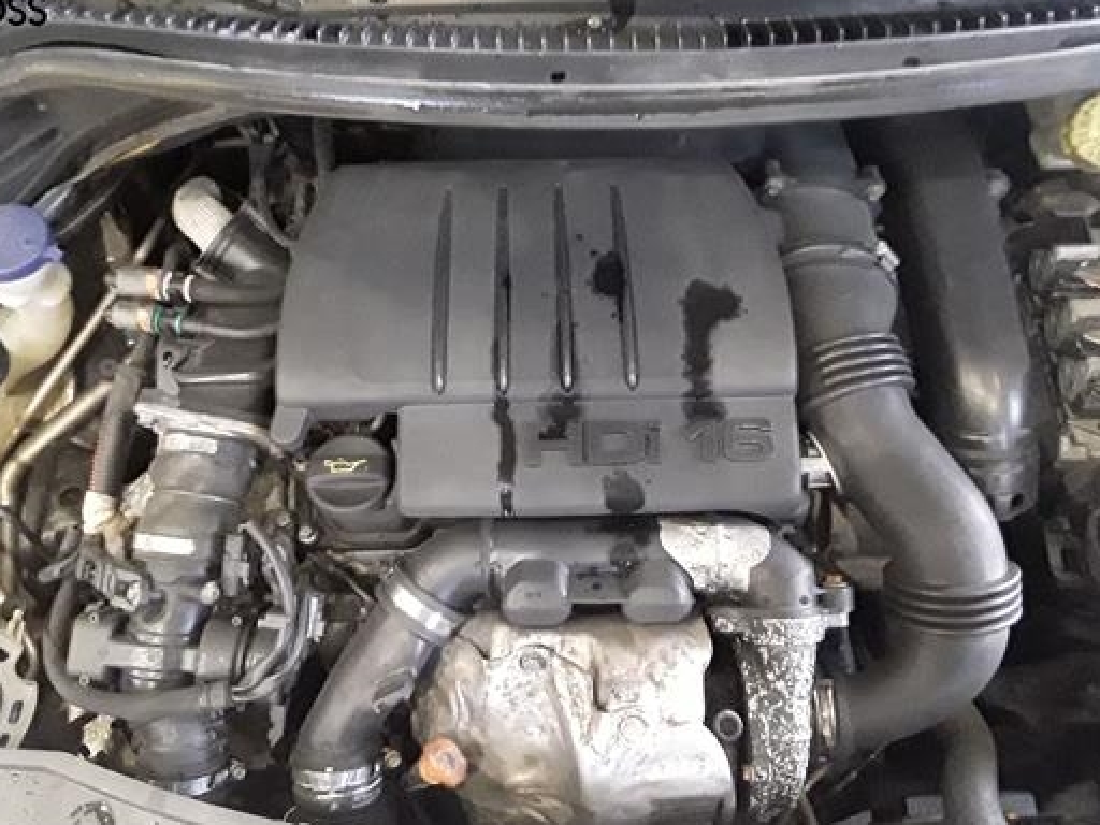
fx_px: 1112
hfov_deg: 52.6
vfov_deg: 40.7
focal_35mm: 35
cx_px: 559
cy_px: 423
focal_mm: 2.91
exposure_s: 1/20
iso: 640
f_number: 1.9
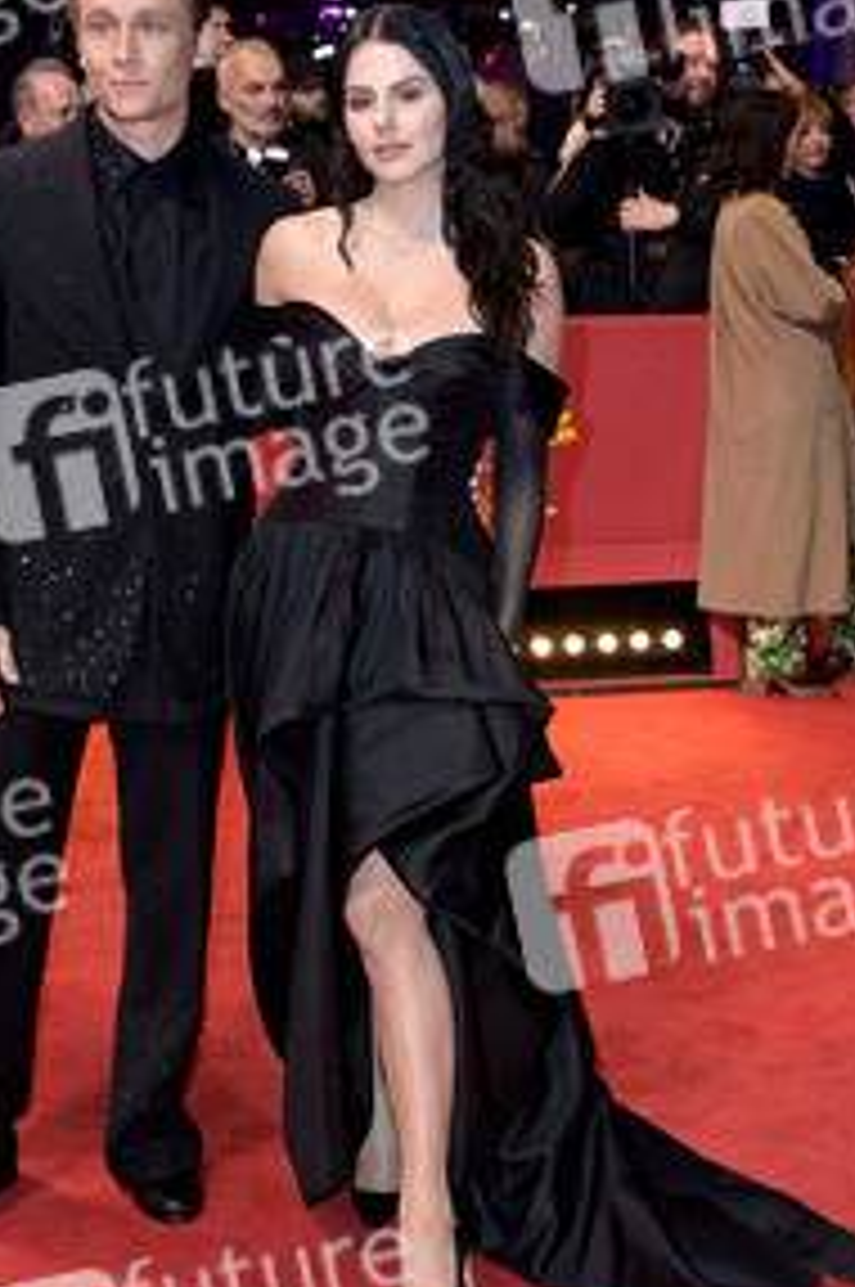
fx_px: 2250
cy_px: 662
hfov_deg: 21.5
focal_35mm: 63
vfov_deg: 31.9
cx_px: 328
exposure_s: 1/160
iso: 1000
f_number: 5.6
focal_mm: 45
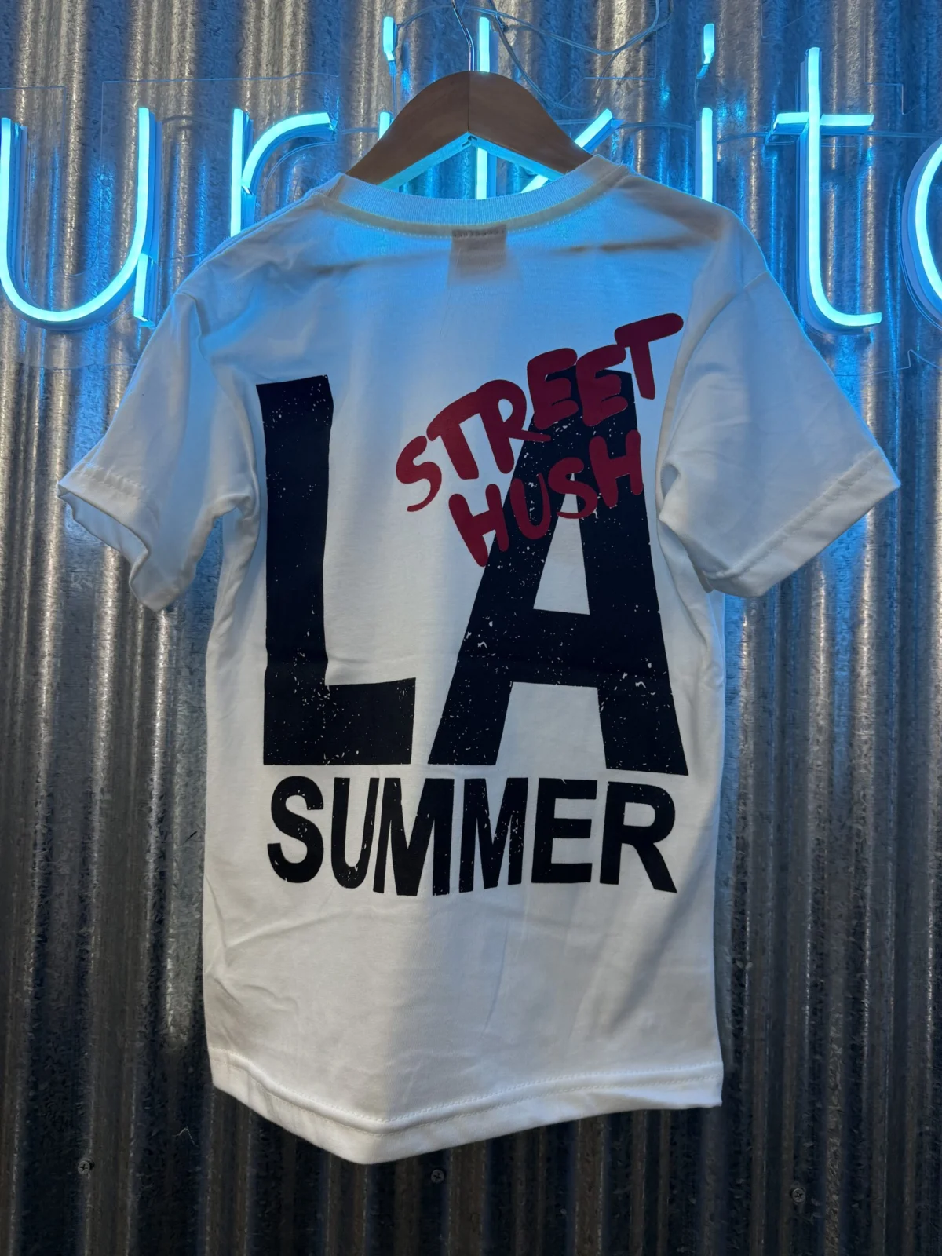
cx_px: 471
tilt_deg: +3.0
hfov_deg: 56.8
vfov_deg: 71.6
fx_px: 871
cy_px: 628
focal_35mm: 24
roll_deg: -1.4
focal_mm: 6.76
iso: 125
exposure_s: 1/100
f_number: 1.78
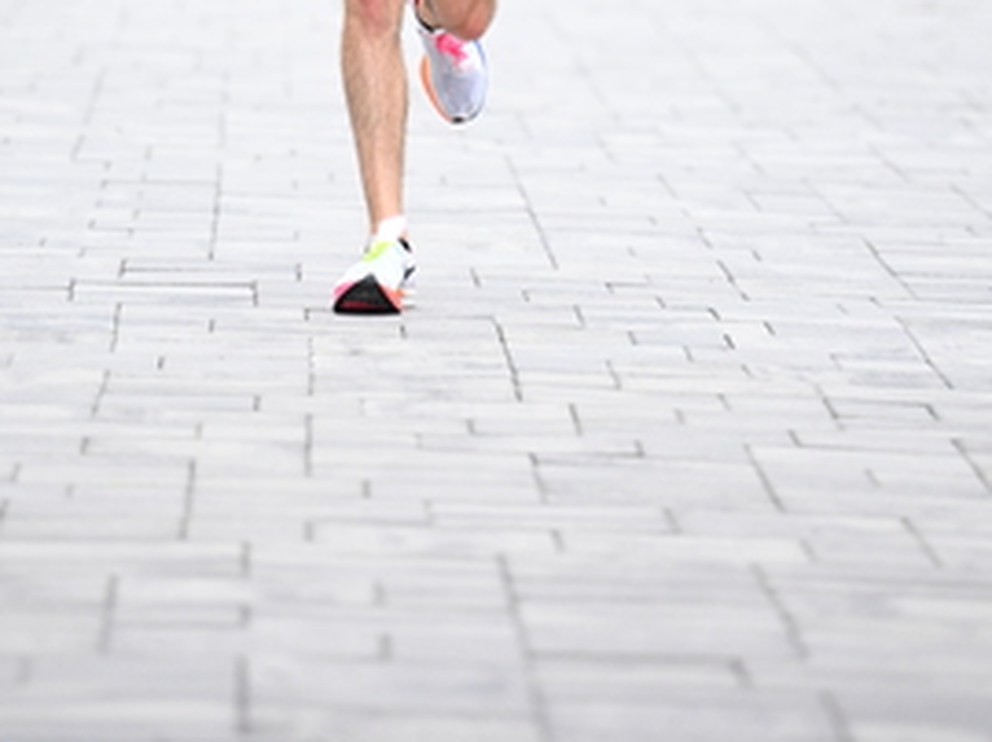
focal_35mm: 353
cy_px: -84
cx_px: 443
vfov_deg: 4.2
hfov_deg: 5.6
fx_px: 10107
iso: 1600
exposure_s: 1/800
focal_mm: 180
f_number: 2.8
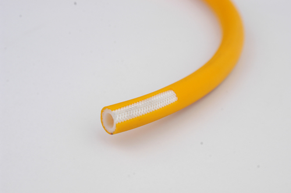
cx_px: 146
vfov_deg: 12.1
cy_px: 96
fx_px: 908
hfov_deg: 18.2
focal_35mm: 112
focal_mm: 75
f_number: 5.6
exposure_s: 1/60
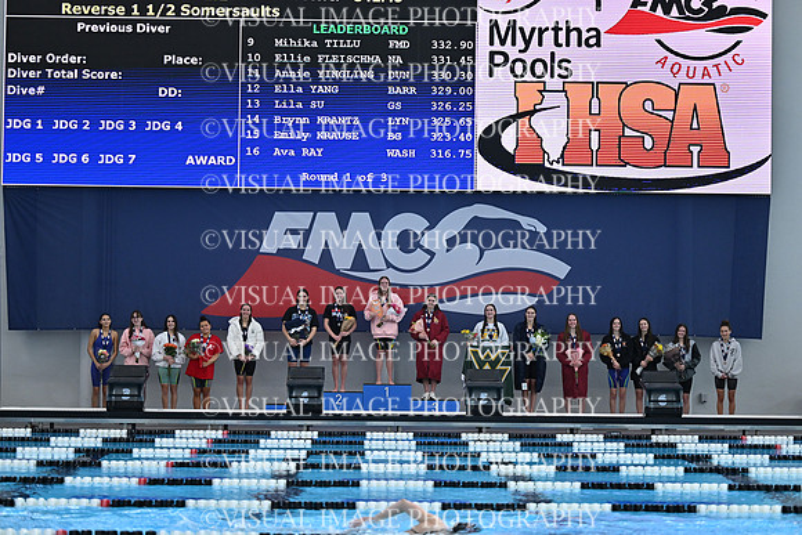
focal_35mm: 88
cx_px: 401
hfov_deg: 23.1
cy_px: 268
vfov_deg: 15.5
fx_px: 1961
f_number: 2.8
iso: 1000
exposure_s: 1/1250
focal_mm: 88
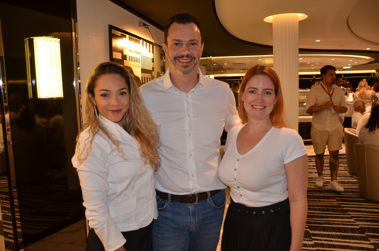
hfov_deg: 67.5
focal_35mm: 27
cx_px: 190
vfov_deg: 47.8
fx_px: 284
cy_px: 126
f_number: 3.5
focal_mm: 18
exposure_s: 1/60
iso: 800
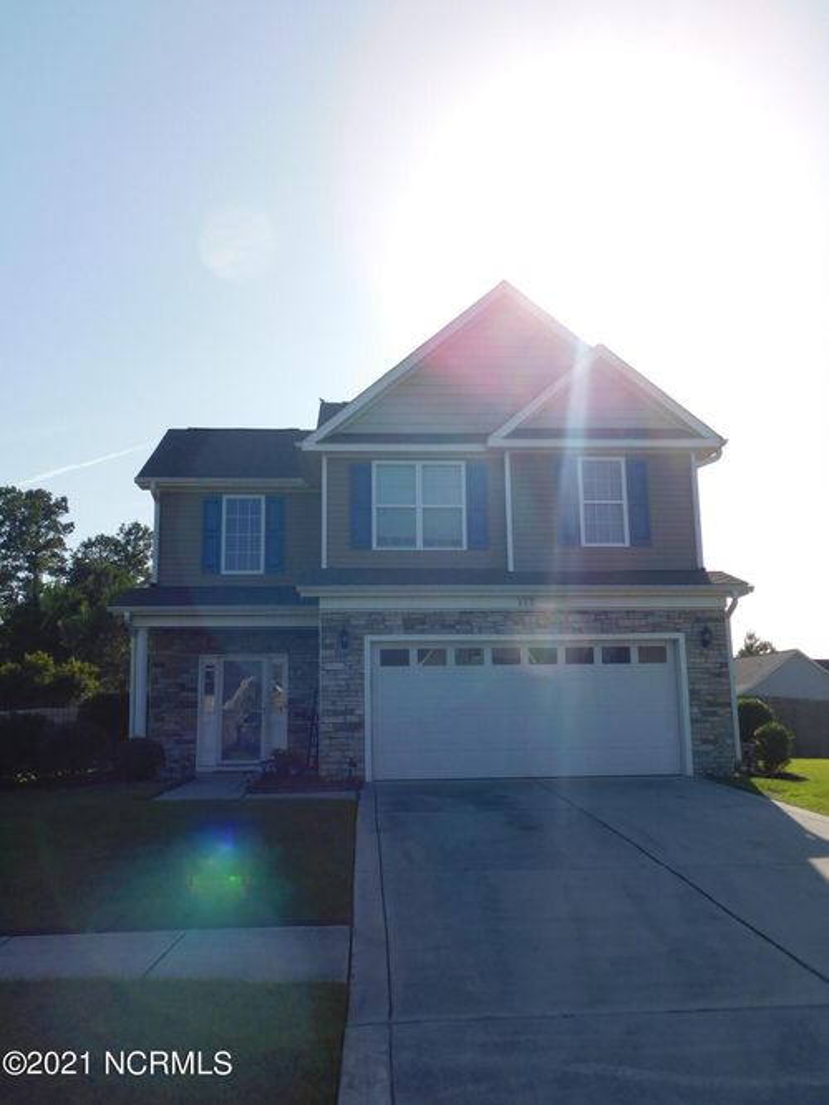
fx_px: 958
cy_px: 552
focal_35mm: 30
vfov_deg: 60.0
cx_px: 414
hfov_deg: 46.8
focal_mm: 5.3
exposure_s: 1/500
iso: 125
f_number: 6.4
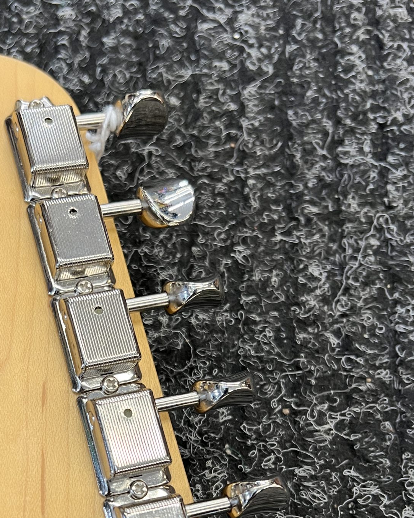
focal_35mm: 48
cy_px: 401
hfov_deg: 30.4
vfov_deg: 37.6
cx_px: 60
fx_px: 735
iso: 125
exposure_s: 1/50
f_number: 1.5
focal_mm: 5.7
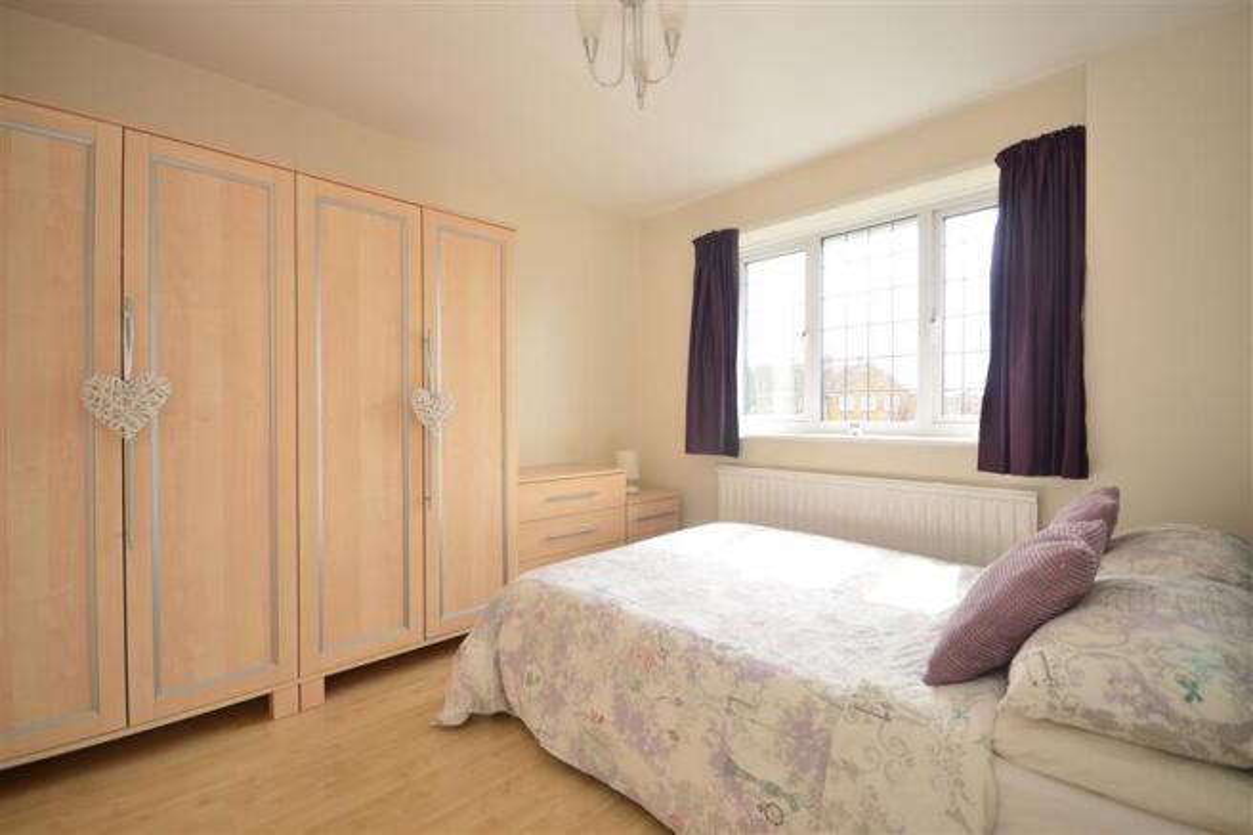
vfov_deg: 77.3
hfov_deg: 100.4
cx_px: 626
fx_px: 522
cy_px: 418
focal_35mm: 15
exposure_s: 1/200
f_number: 6.3
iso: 400
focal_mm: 10
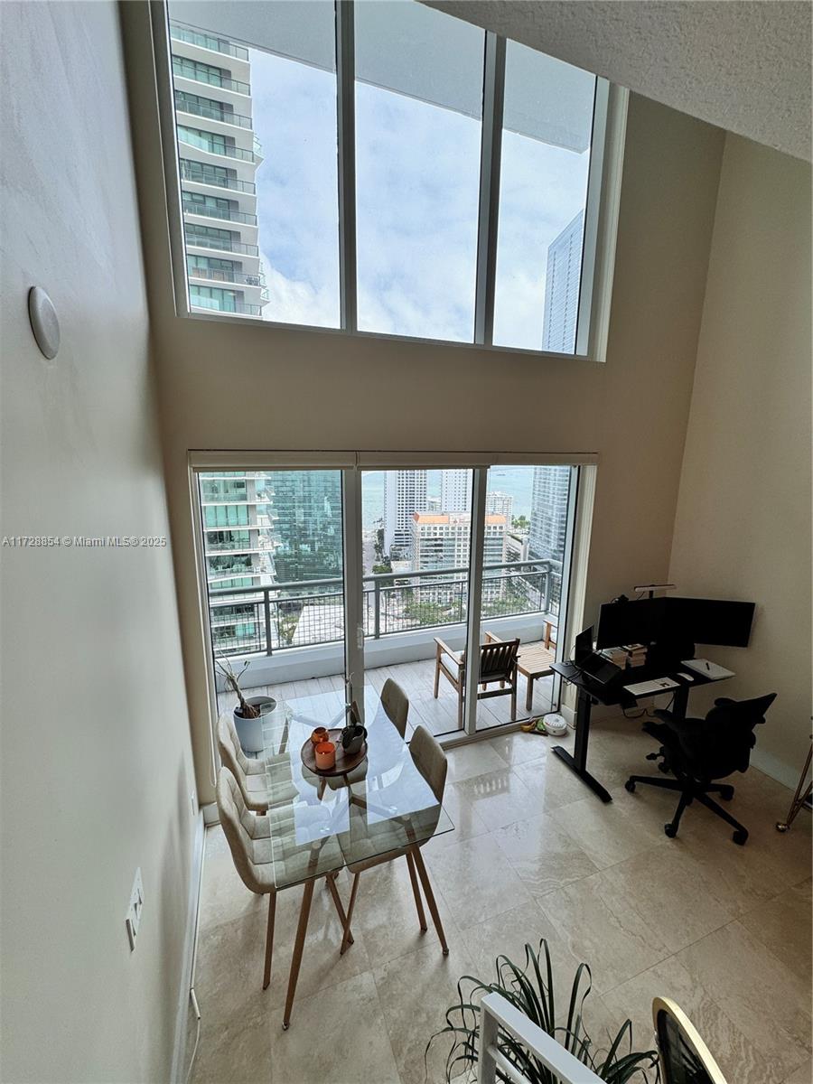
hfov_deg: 85.7
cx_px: 406
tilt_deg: -10.8
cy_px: 542
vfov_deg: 102.1
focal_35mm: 14
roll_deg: +0.6
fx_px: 438
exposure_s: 1/356
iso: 40
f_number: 2.2
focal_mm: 2.22
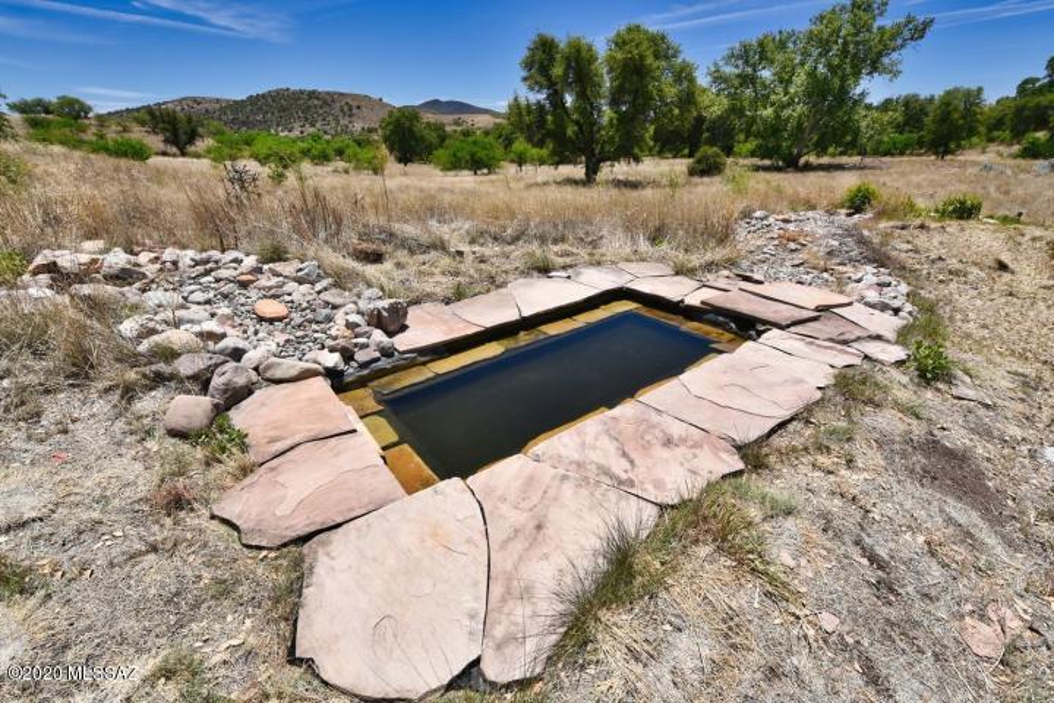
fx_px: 410
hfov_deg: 104.3
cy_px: 352
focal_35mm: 14
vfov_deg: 81.2
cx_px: 527
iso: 100
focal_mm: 14
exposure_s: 1/200
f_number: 13
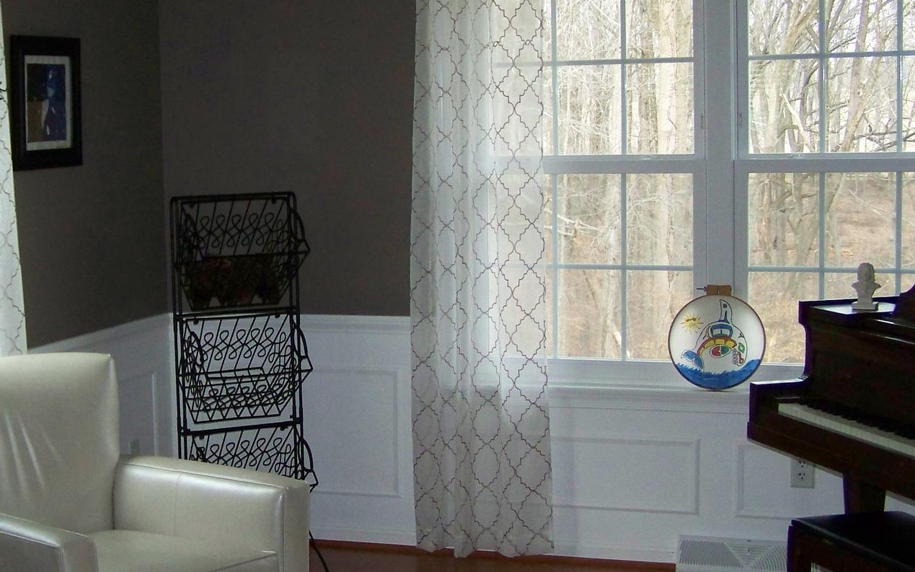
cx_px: 255
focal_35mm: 65
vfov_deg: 20.0
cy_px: 260
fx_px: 1621
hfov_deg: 31.1
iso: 200
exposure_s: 1/50
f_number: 2.8
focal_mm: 6.3
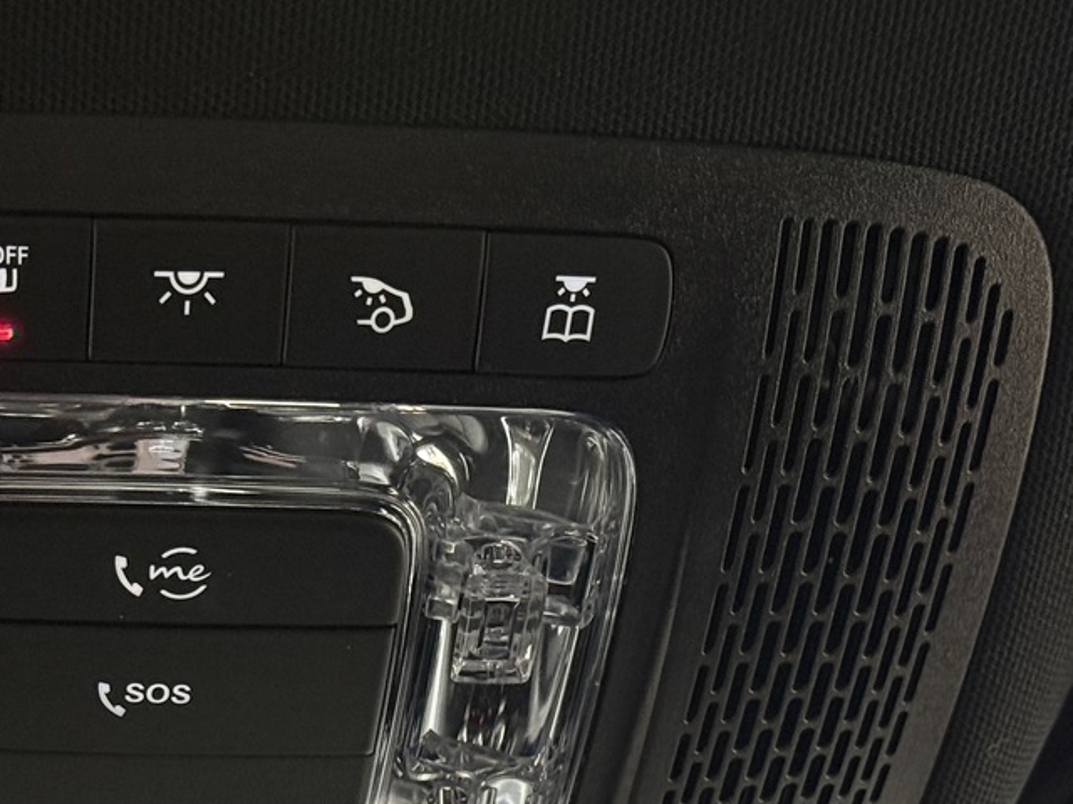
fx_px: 3348
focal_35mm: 108
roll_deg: +1.7
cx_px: 196
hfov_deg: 18.0
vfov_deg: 13.5
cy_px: 784
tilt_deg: +25.0
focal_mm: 6.76
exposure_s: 1/30
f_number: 1.78
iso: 500
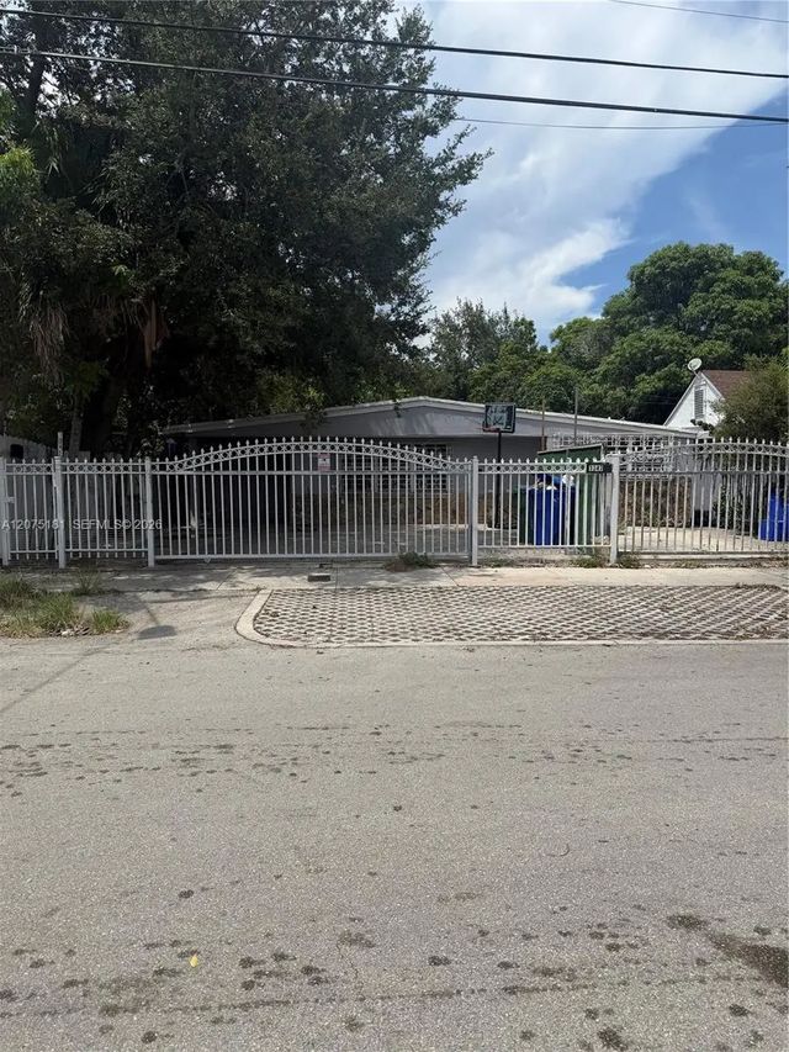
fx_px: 729
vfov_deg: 71.6
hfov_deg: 56.8
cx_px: 394
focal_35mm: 24
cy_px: 526
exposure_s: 1/6711
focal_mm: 6.76
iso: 80
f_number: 1.78
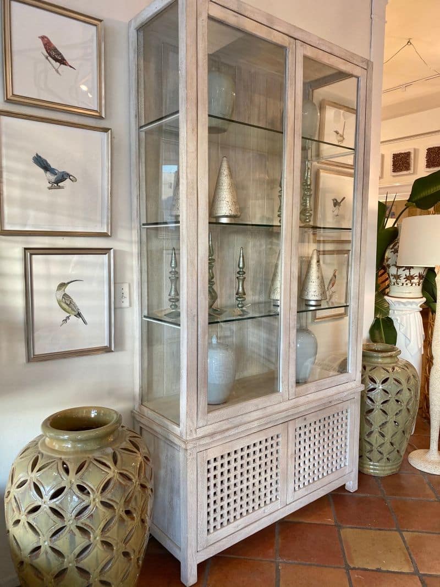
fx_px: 441
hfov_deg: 53.1
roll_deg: -0.3
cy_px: 294
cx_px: 220
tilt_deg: -4.4
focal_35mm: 26
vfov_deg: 67.3
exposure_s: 1/60
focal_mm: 4.25
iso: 160
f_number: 1.8
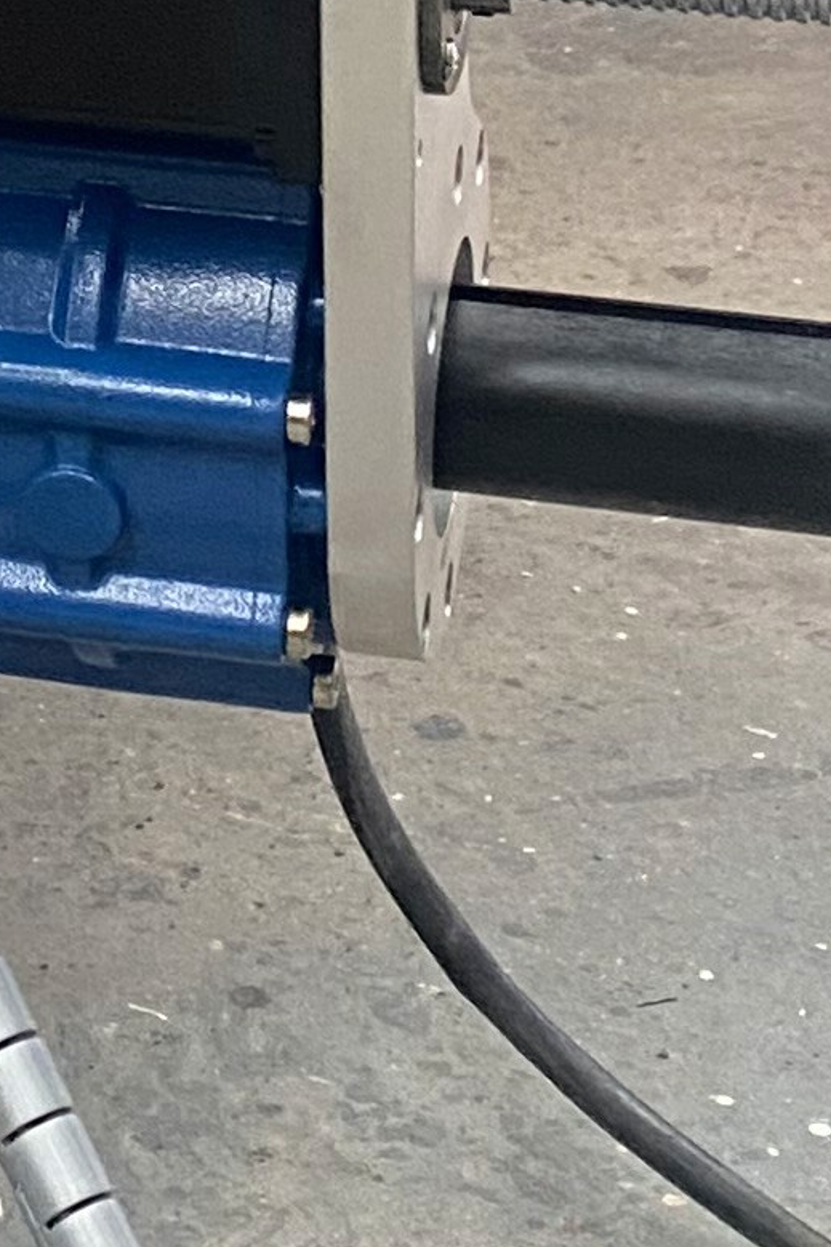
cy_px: -101
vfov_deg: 14.3
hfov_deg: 9.6
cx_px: -293
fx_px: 4849
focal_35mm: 140
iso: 640
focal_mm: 4.25
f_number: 1.8
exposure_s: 1/30
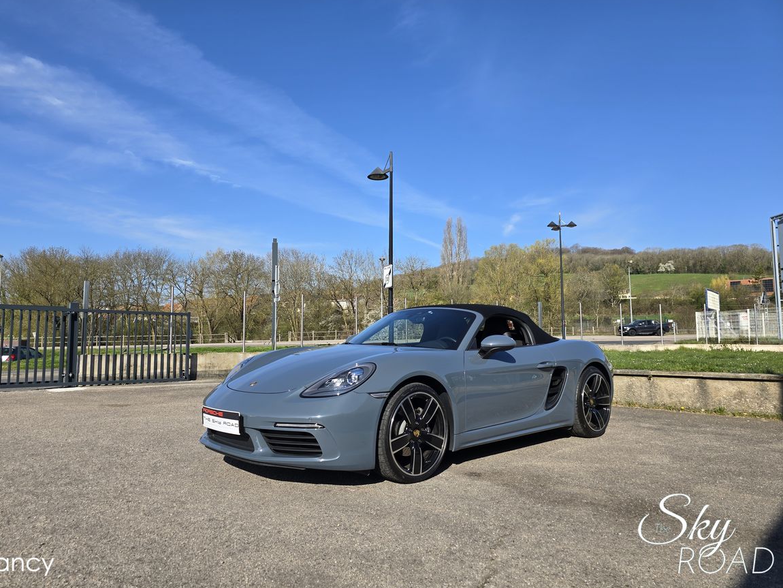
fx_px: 543
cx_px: 375
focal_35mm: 24
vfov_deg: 56.8
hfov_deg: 71.6
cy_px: 288
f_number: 1.7
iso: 12
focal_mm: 6.3
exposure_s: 1/807
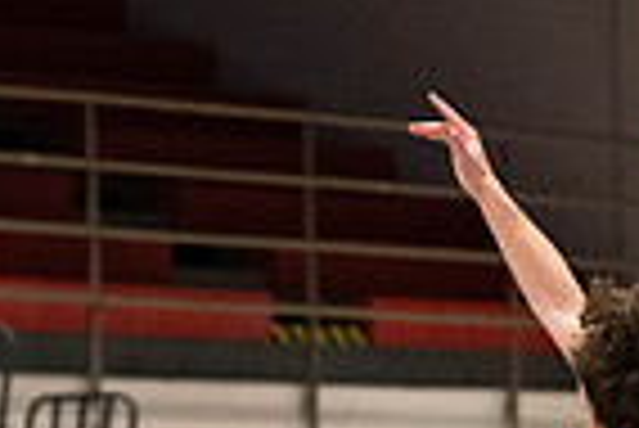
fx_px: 8617
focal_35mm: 485
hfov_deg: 4.2
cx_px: 850
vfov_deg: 2.8
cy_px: 466
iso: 5000
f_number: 2.8
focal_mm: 96
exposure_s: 1/1000
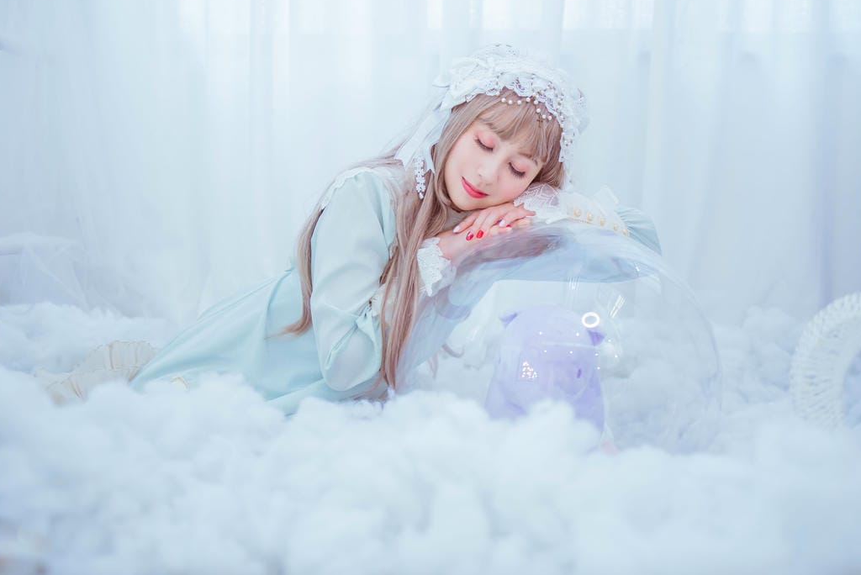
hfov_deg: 47.4
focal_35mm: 41
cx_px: 459
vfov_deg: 32.6
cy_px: 243
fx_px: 981
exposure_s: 1/250
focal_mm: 35
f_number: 2
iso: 250
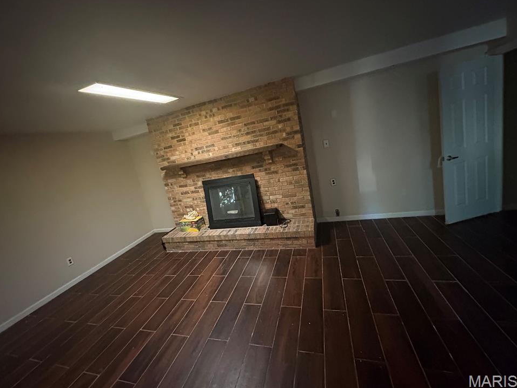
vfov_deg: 81.7
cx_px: 246
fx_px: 224
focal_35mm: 15
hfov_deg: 98.1
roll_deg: +11.9
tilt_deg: -11.1
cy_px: 185
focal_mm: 2.22
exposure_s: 1/30
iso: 1600
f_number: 2.2
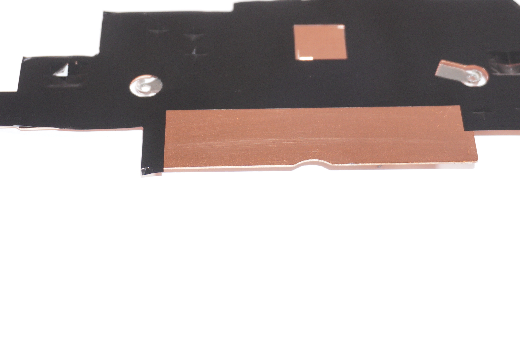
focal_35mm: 84
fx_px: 1212
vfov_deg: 16.2
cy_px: 106
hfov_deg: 24.1
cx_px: 332
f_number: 5.6
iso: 500
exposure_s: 1/160
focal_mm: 38
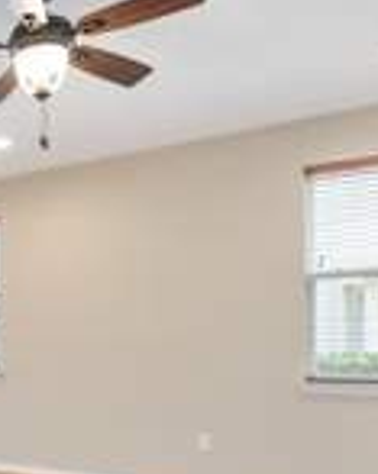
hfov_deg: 28.2
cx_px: -123
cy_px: 350
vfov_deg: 41.8
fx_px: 603
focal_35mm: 43
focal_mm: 14
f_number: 7.1
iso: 400
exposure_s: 1/6
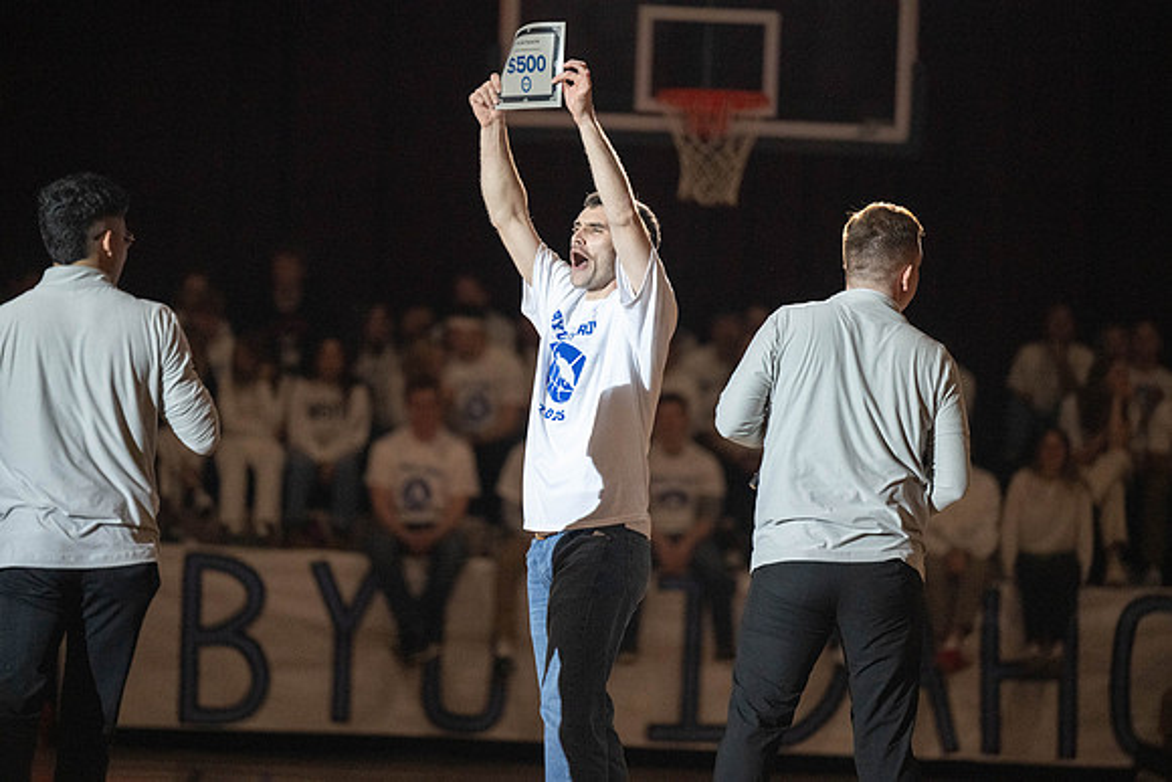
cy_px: 391
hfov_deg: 10.3
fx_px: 6512
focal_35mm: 200
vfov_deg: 6.9
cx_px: 586
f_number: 2.8
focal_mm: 200
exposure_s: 1/4000
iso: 5000
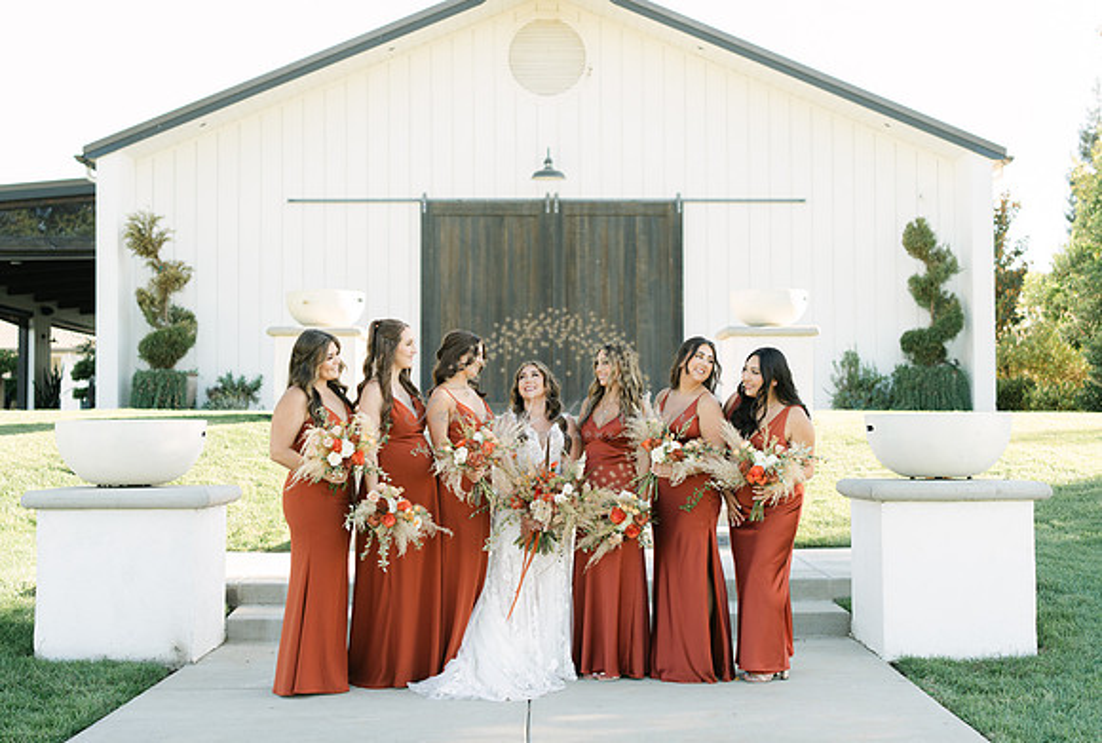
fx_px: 1555
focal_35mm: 51
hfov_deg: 39.0
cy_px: 372
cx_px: 557
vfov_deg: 26.9
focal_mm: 50
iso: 320
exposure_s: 1/1250
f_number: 2.2
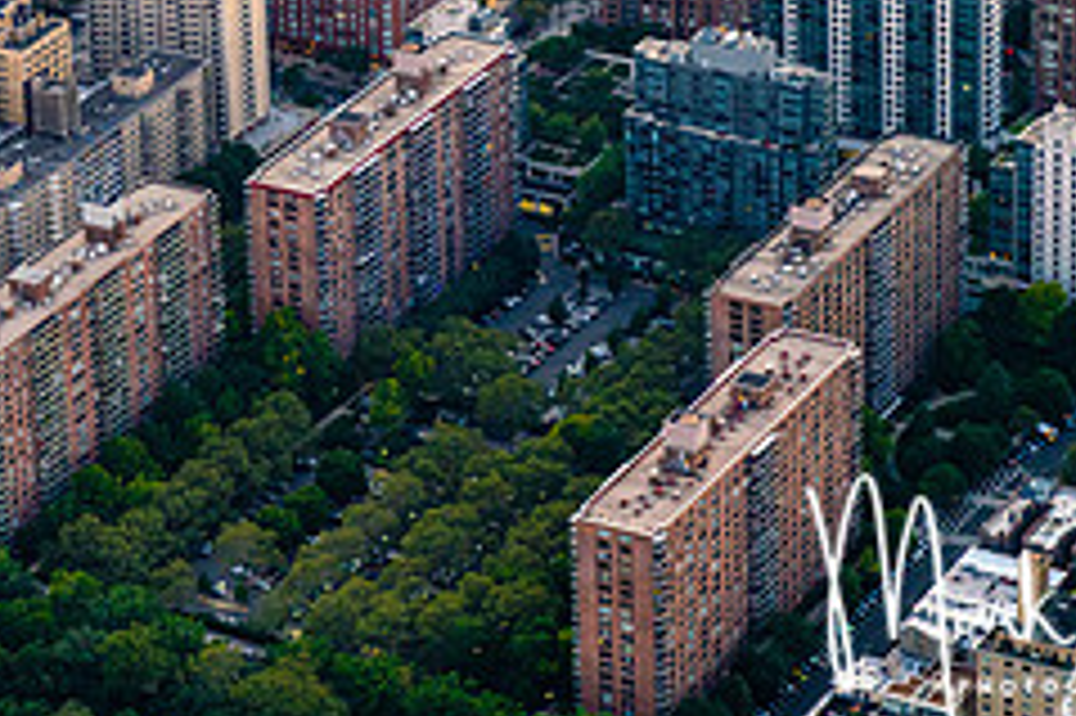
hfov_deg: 11.2
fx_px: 5436
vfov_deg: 7.5
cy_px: -119
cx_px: 5
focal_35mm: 182
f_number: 2.8
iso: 2500
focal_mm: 75
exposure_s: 1/500
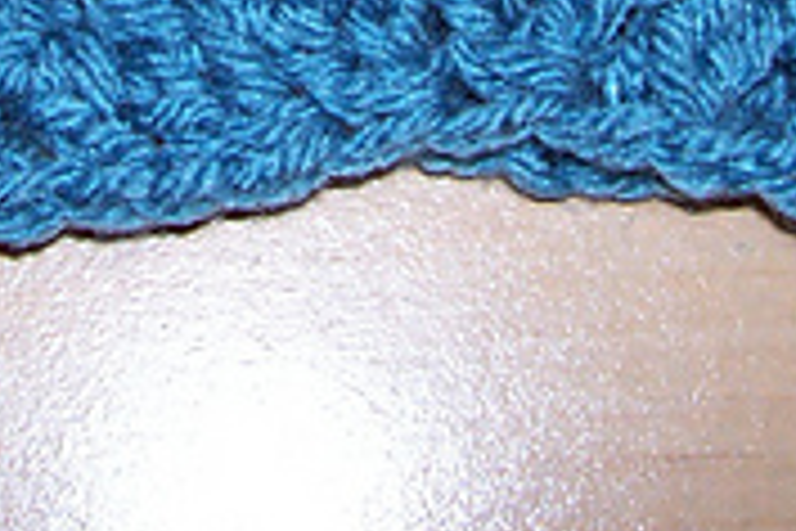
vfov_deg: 10.0
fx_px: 2830
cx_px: 310
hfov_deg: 16.0
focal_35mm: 128
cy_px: -495
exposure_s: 1/64
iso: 80
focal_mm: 5.6
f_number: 2.7
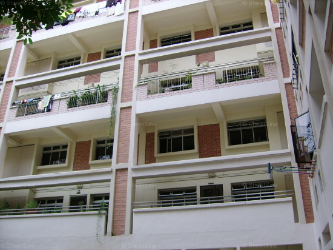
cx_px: 166
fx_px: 337
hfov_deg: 52.6
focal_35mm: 35
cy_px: 125
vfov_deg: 40.7
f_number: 2.8
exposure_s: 1/353
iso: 50
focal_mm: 5.95
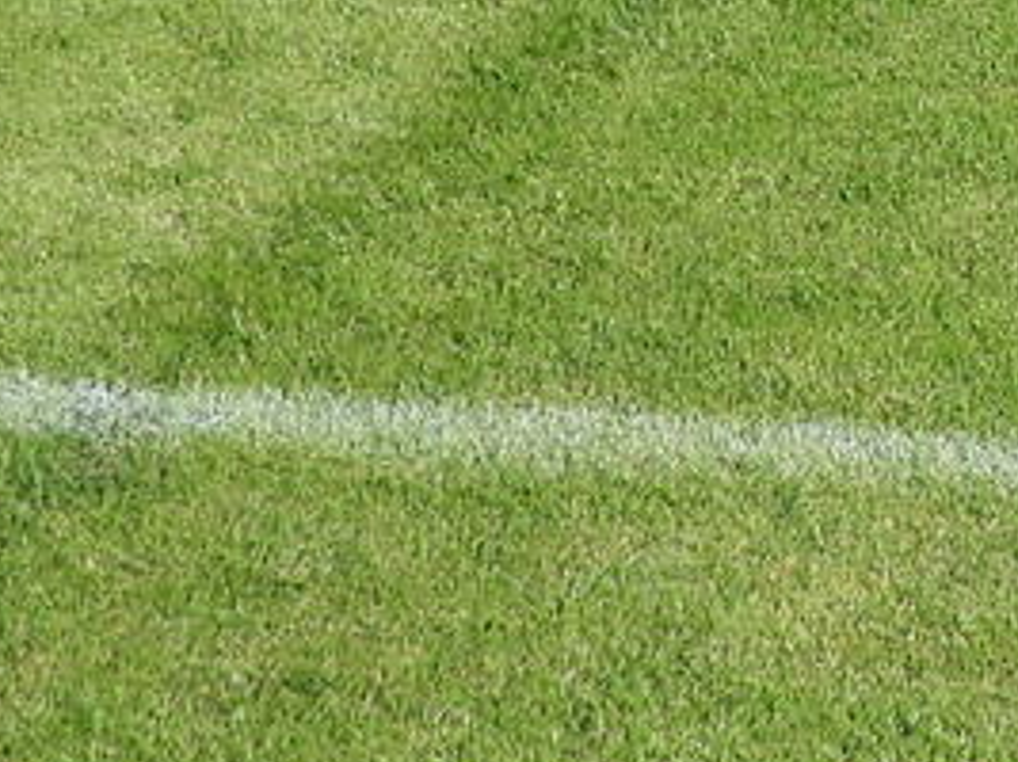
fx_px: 6202
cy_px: -423
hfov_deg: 9.2
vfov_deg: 6.9
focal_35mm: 211
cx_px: 1373
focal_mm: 8.5
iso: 100
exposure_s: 1/1000
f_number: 3.2
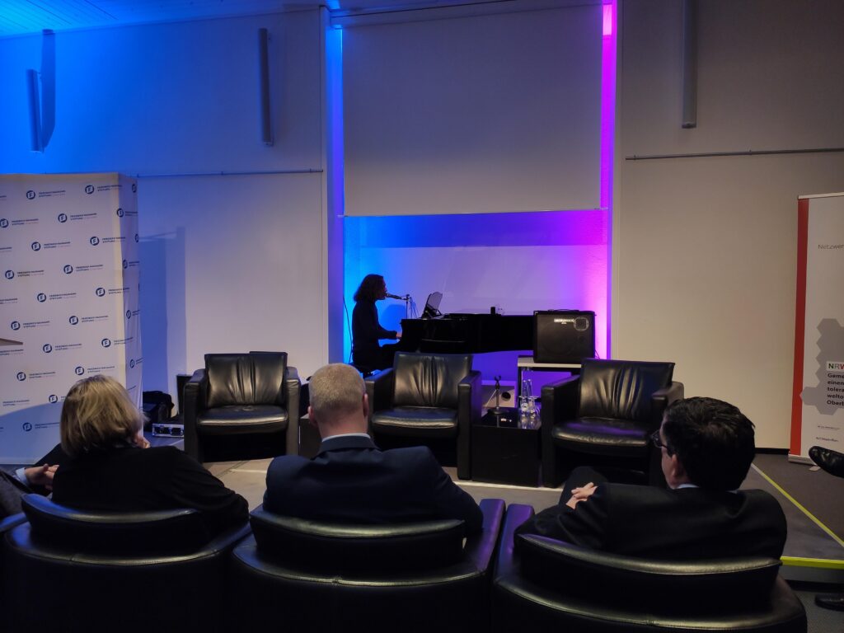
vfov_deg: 53.1
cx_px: 422
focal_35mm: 26
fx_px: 634
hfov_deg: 67.3
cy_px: 316
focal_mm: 4.77
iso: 403
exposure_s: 1/33
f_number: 1.75
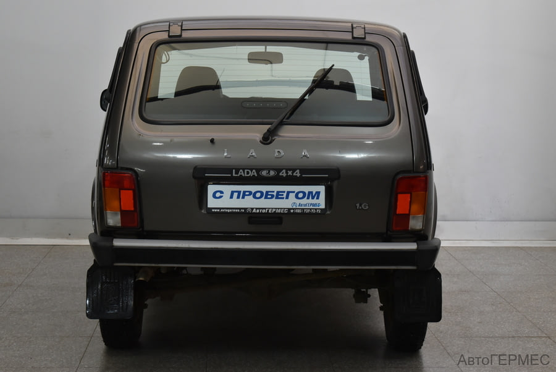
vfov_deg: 19.0
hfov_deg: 28.0
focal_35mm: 72
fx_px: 1113
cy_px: 186
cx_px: 278
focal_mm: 48
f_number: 5.3
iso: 800
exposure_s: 1/80
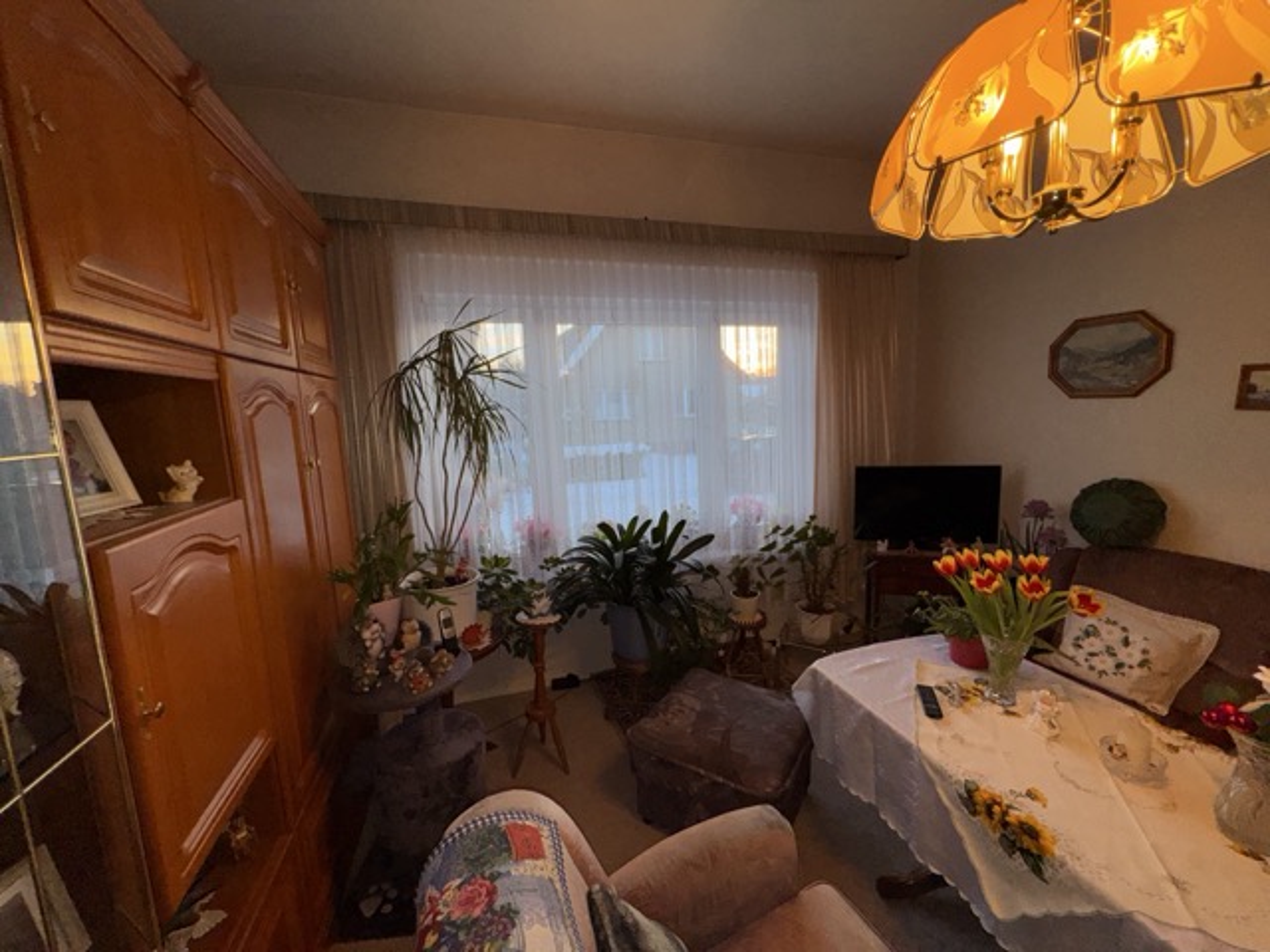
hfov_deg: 102.1
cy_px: 476
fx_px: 514
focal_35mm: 14
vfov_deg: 85.7
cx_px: 635
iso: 50
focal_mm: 2.22
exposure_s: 1/122
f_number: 2.2
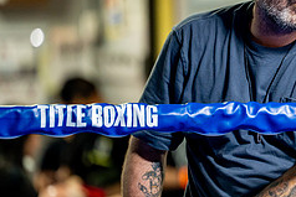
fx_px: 3011
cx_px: 321
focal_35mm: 366
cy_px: 87
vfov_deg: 3.8
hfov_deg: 5.6
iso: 1600
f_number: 2
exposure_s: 1/250
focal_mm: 150
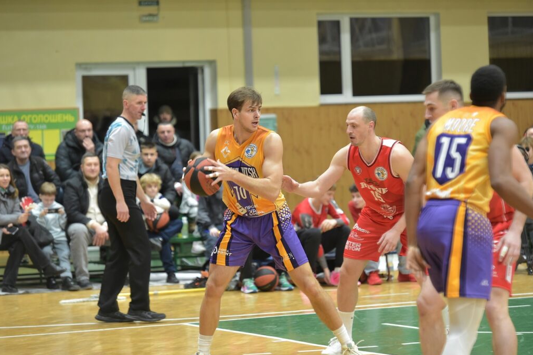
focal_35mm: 151
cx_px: 266
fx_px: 2235
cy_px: 178
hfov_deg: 13.6
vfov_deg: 9.1
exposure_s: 1/500
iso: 3200
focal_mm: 150
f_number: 4
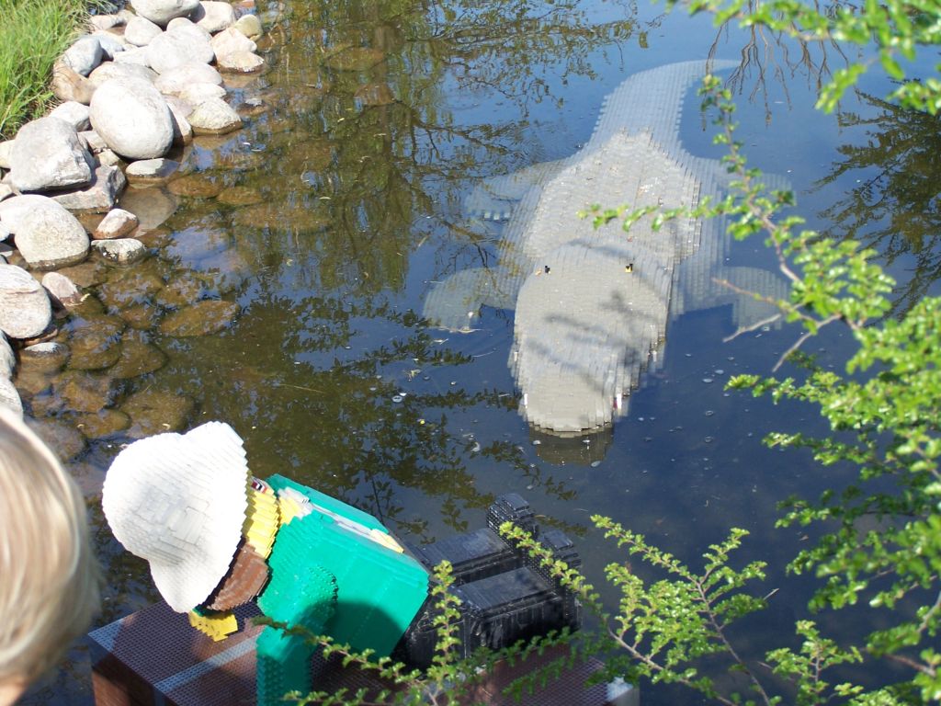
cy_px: 353
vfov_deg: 21.9
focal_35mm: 67
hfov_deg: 29.0
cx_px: 470
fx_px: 1821
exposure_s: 1/500
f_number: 3.2
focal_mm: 11.1
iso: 80
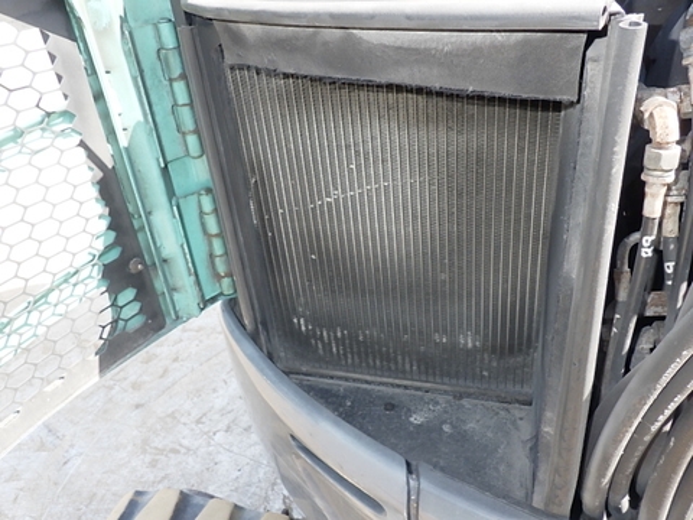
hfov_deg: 63.4
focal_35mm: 28
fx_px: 561
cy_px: 260
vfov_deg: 49.7
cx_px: 346
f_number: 4.2
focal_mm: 5
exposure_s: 1/80
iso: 250
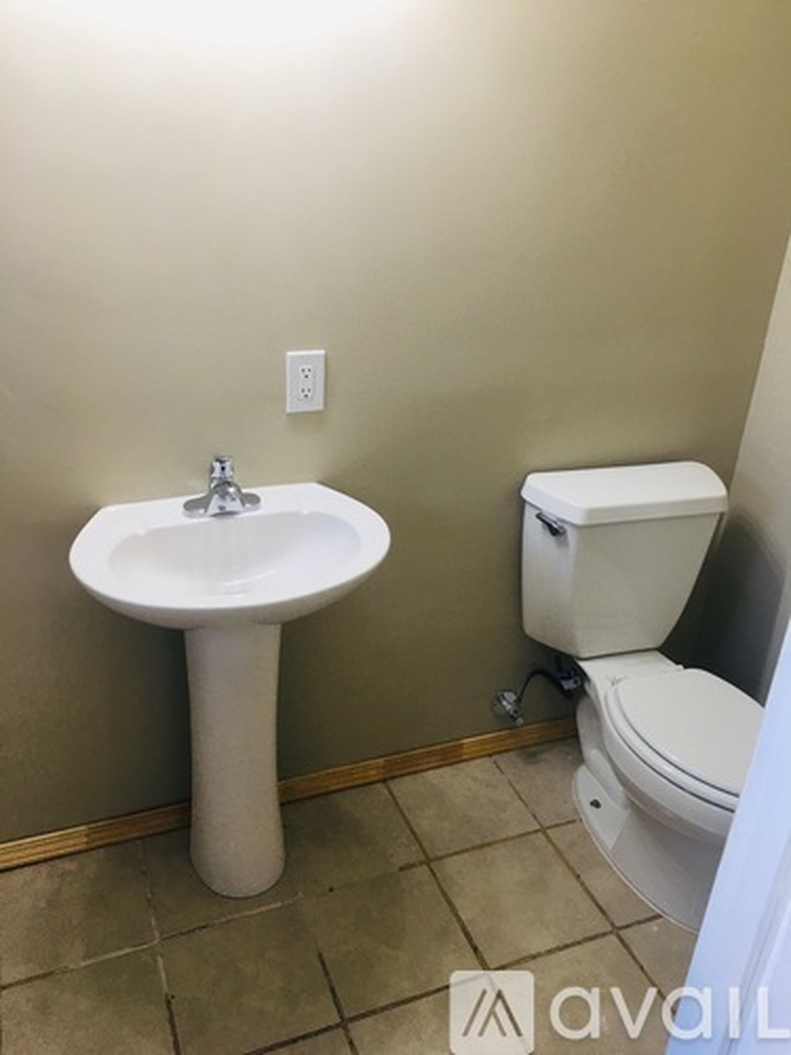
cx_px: 396
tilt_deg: -24.7
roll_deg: -3.0
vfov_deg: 61.7
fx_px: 884
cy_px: 528
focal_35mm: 29
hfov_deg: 48.2
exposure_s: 1/30
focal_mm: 4.15
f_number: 2.2
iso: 32
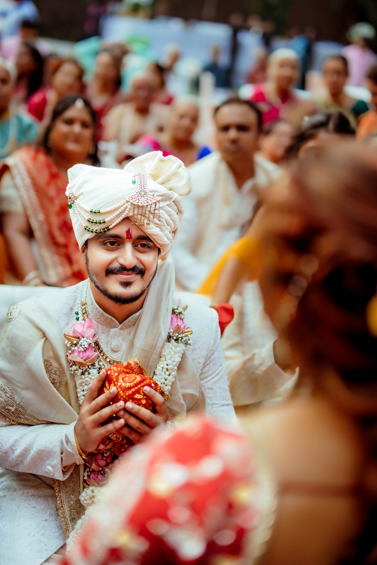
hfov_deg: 27.0
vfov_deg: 39.6
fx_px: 785
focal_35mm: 50
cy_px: 282
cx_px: 188
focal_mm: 50
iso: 160
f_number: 1.4
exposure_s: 1/500
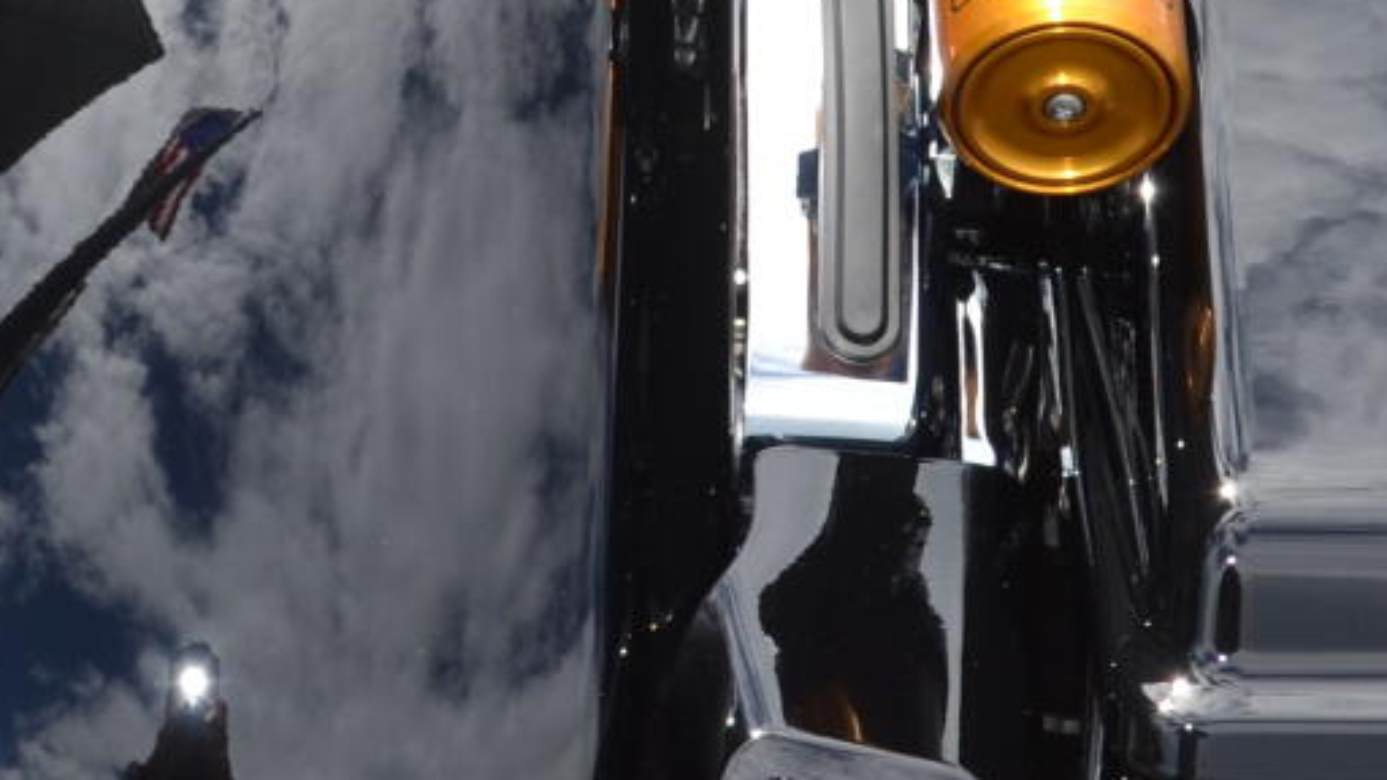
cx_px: 176
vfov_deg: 7.1
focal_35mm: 172
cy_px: 486
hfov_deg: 12.4
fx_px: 6326
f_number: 7.1
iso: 100
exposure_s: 1/200
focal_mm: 28
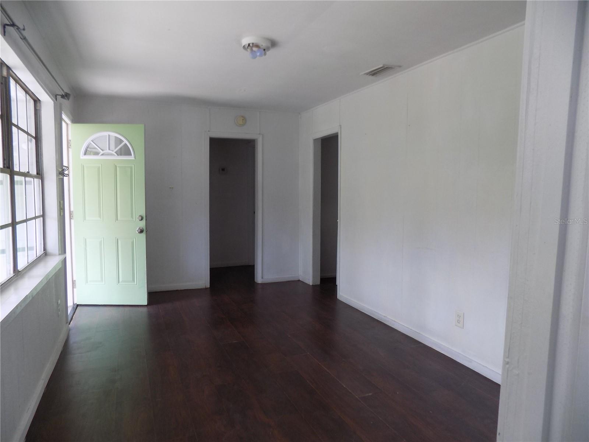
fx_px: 391
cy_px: 221
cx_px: 294
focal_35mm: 23
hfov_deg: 73.9
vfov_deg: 58.9
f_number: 3.1
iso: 80
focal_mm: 4
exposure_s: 1/30
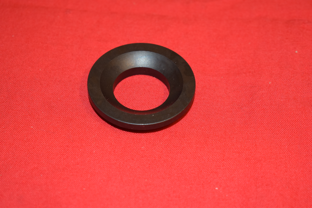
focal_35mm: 82
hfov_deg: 24.6
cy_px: 104
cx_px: 156
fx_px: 715
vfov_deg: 16.6
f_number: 5.6
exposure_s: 1/60
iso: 800
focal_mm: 55
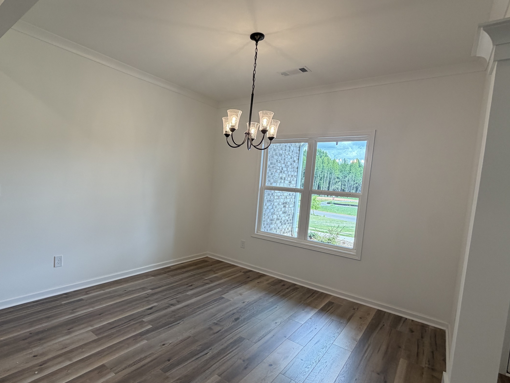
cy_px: 201
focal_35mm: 19
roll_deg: -3.9
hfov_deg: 84.0
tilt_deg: -5.9
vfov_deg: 68.6
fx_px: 280
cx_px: 213
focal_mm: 2.22
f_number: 2.2
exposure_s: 1/120
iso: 80
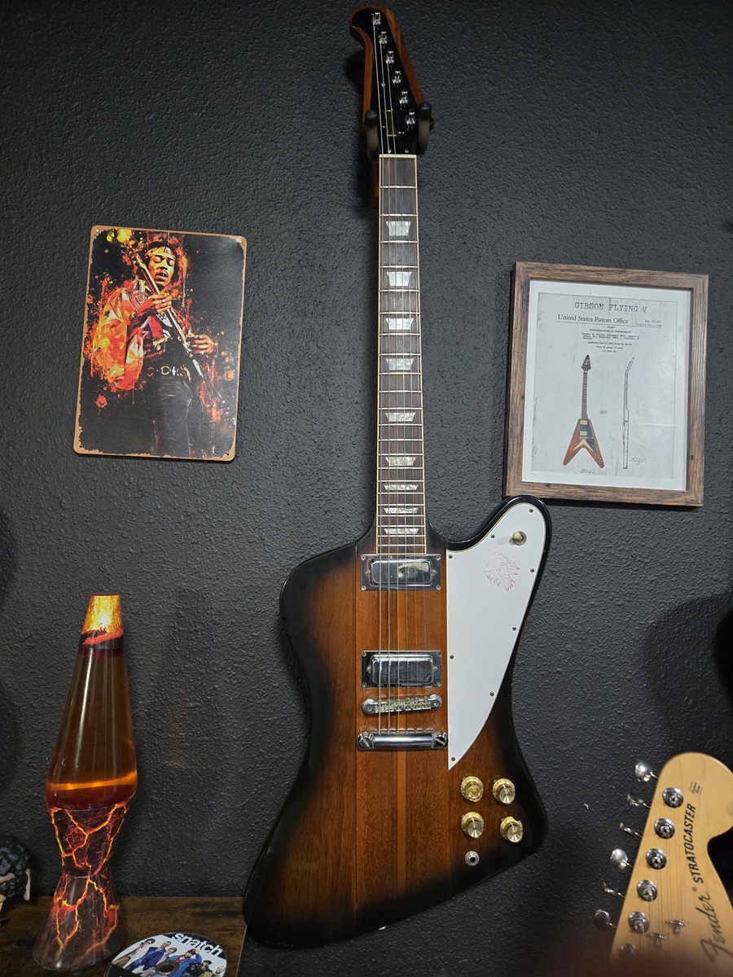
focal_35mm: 23
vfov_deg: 73.9
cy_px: 488
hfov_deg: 58.9
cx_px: 366
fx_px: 649
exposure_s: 1/60
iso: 800
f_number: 1.8
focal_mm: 5.4
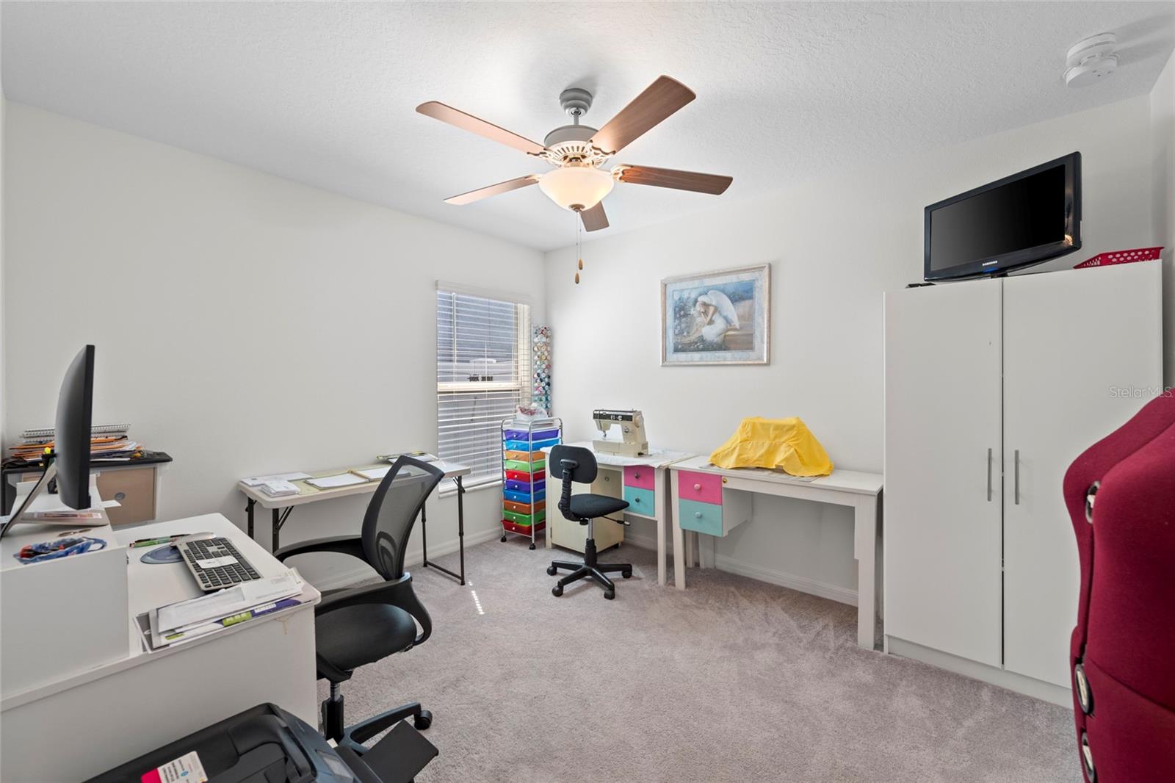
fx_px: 457
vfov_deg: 81.2
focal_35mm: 14
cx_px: 588
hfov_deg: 104.3
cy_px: 392
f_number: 8
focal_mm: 14
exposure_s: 1/10
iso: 800
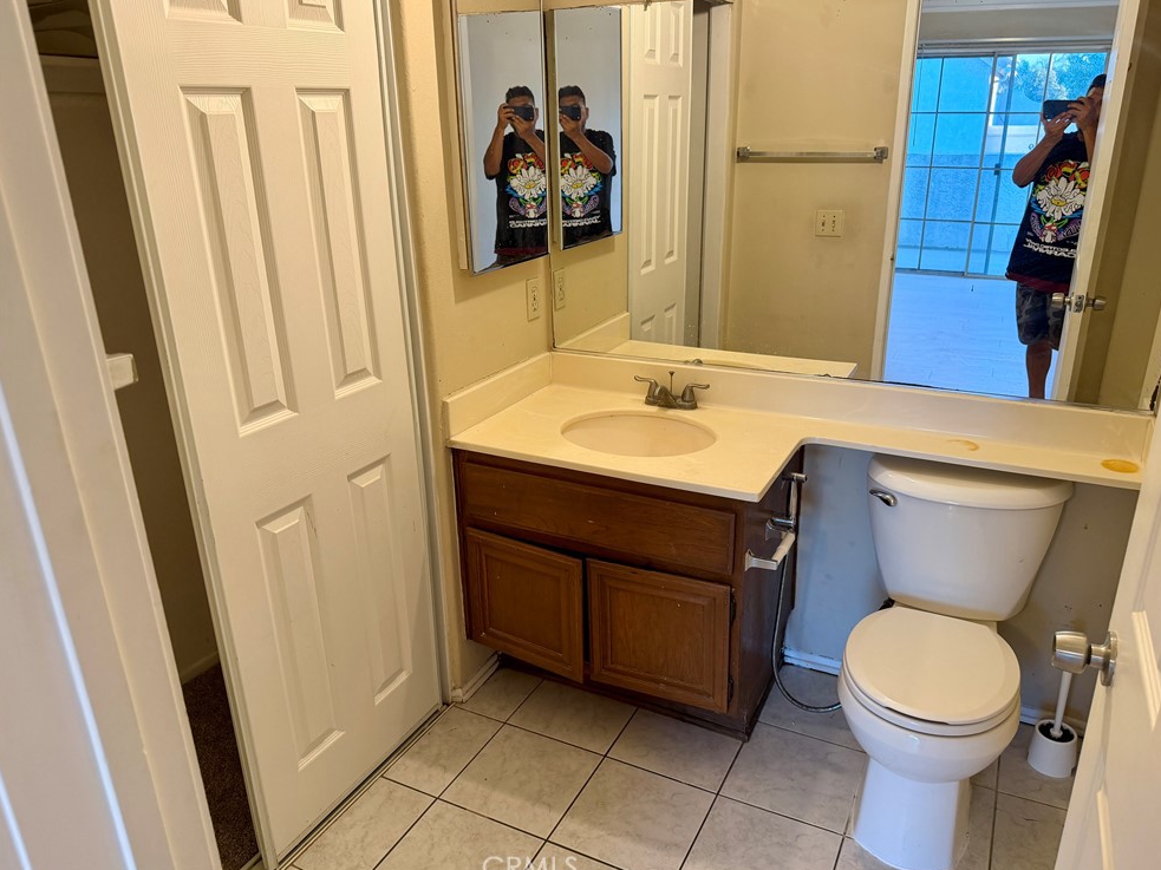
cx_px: 600
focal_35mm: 25
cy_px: 431
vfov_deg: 54.9
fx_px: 838
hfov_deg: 69.4
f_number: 1.78
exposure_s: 1/60
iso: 160
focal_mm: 6.76
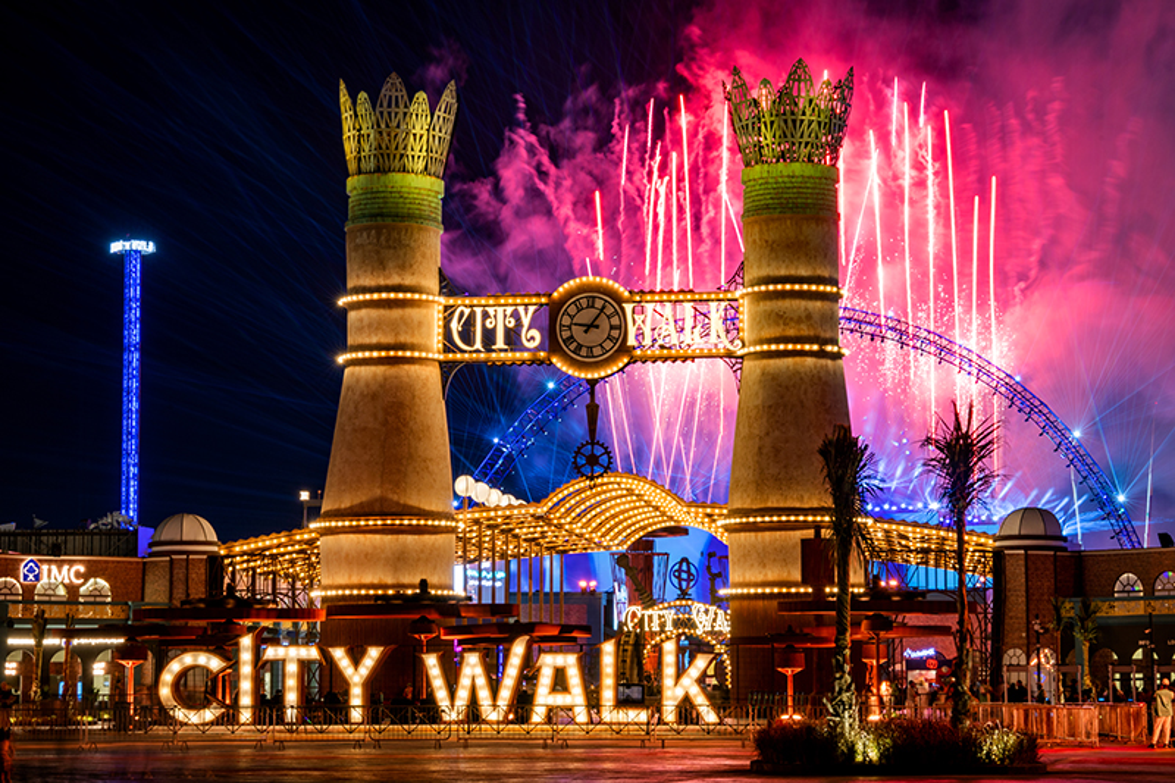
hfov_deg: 23.9
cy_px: 392
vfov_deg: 16.1
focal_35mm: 85
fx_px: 2774
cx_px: 588
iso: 100
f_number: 16
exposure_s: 2
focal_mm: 85
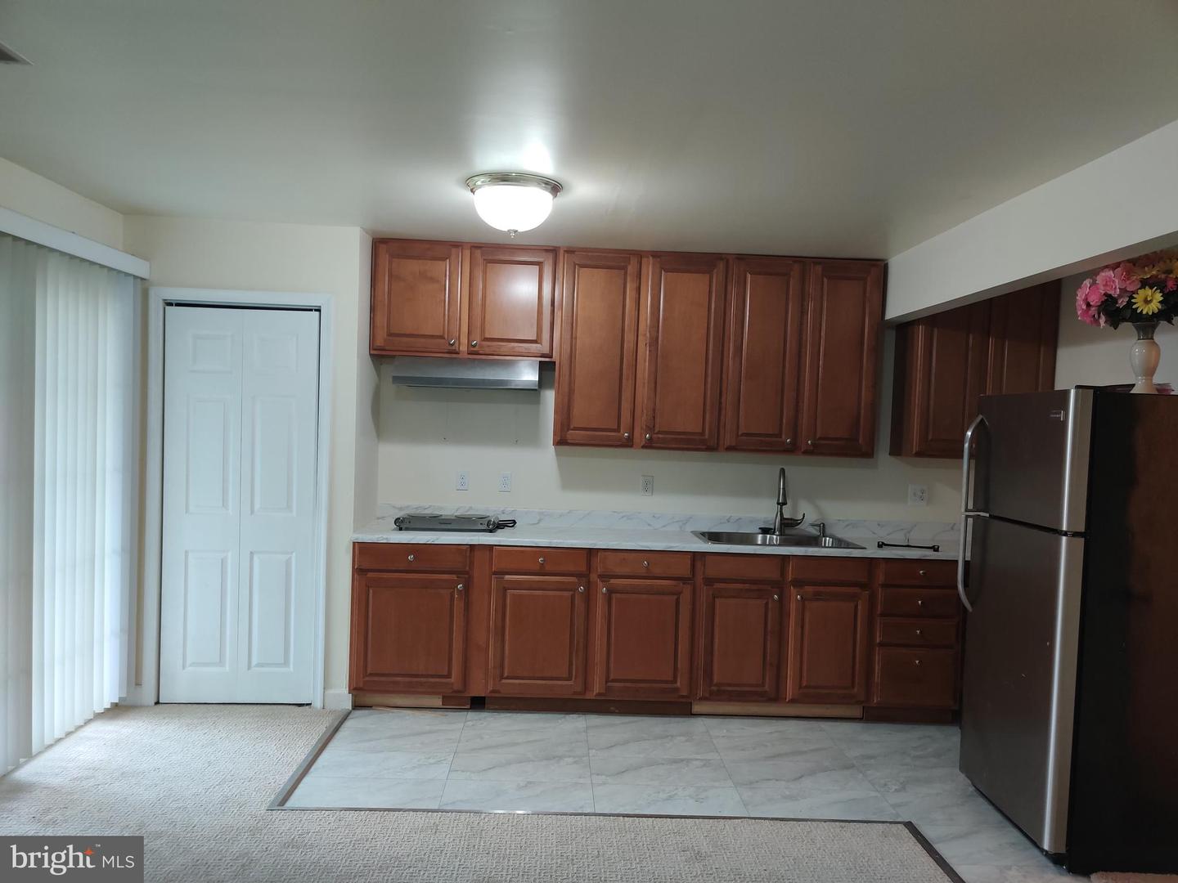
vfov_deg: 51.4
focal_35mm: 27
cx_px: 589
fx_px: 919
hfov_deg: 65.3
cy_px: 442
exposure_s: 1/60
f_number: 1.65
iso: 500
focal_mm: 4.75
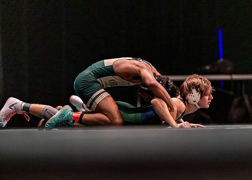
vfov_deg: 8.5
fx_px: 1210
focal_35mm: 169
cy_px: 103
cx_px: 159
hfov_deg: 11.9
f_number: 1.8
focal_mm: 135
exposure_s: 1/800
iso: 2000
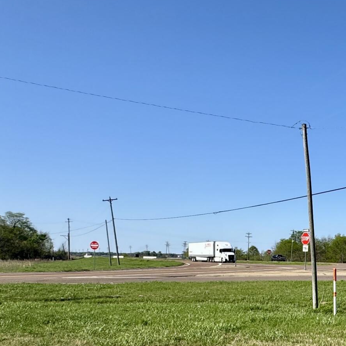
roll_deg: +0.2
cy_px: 260
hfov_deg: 35.2
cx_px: 367
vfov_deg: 39.0
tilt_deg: +2.2
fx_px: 475
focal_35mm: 42
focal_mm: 2.22
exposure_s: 1/2415
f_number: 2.2
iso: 50
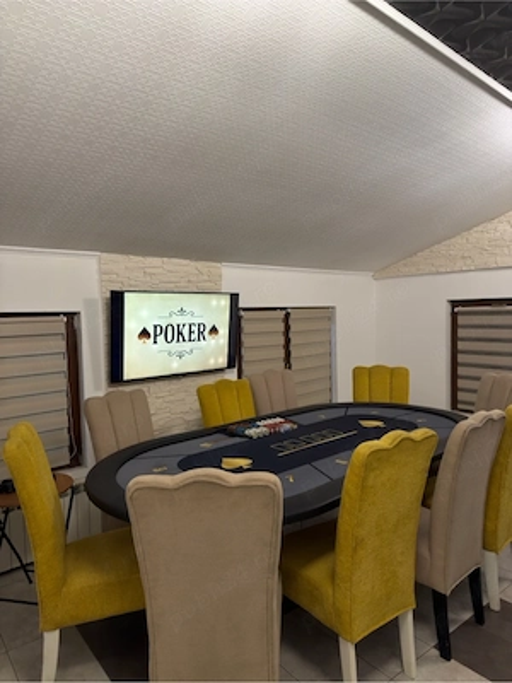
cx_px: 256
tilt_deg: -4.3
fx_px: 473
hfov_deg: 56.8
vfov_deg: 71.6
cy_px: 342
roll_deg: +0.8
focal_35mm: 24
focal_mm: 6.76
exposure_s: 1/40
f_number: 1.78
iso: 200
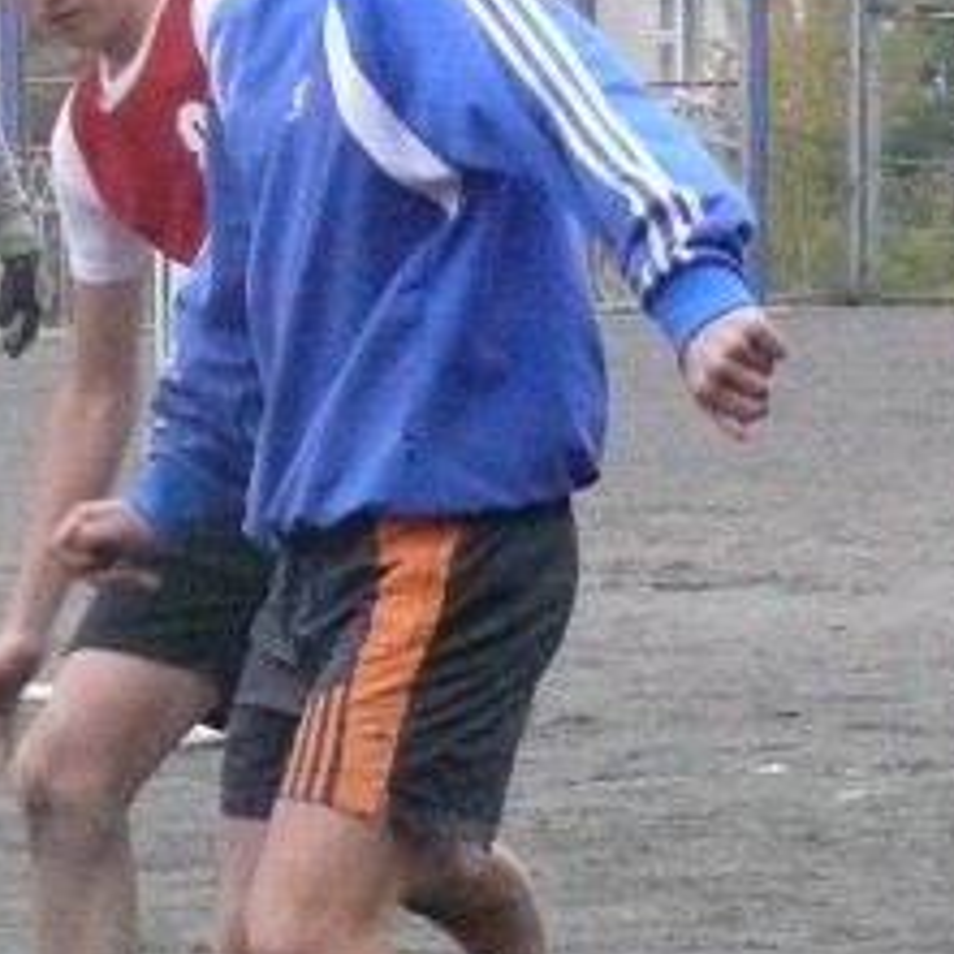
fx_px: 11661
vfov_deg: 4.7
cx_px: -17
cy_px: 565
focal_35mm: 374
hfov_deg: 4.7
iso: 800
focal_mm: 17.4
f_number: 3.2
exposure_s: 1/250
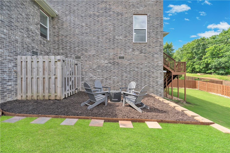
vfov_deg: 81.2
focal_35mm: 14
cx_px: 115
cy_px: 76
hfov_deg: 104.3
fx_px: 89
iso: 250
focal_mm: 14
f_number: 2.8
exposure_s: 1/250
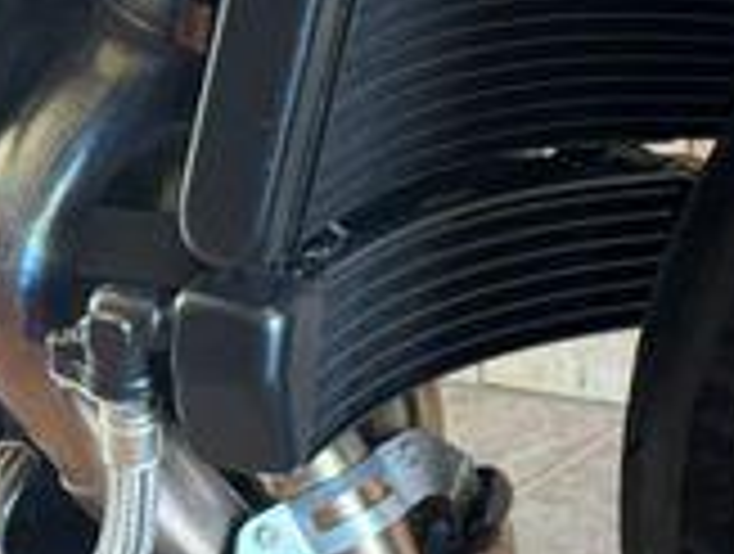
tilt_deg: -18.8
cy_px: 320
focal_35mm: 94
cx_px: 1162
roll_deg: -2.2
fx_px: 1998
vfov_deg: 15.8
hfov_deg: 18.1
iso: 250
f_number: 1.78
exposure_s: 1/50
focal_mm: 6.76
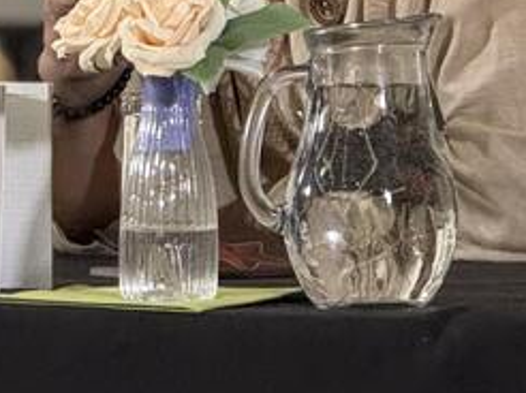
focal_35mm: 492
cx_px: 652
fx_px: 7469
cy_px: -316
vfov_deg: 3.0
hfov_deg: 4.0
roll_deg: +0.4
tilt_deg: +1.4
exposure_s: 1/50
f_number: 2.8
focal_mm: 15.66
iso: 640
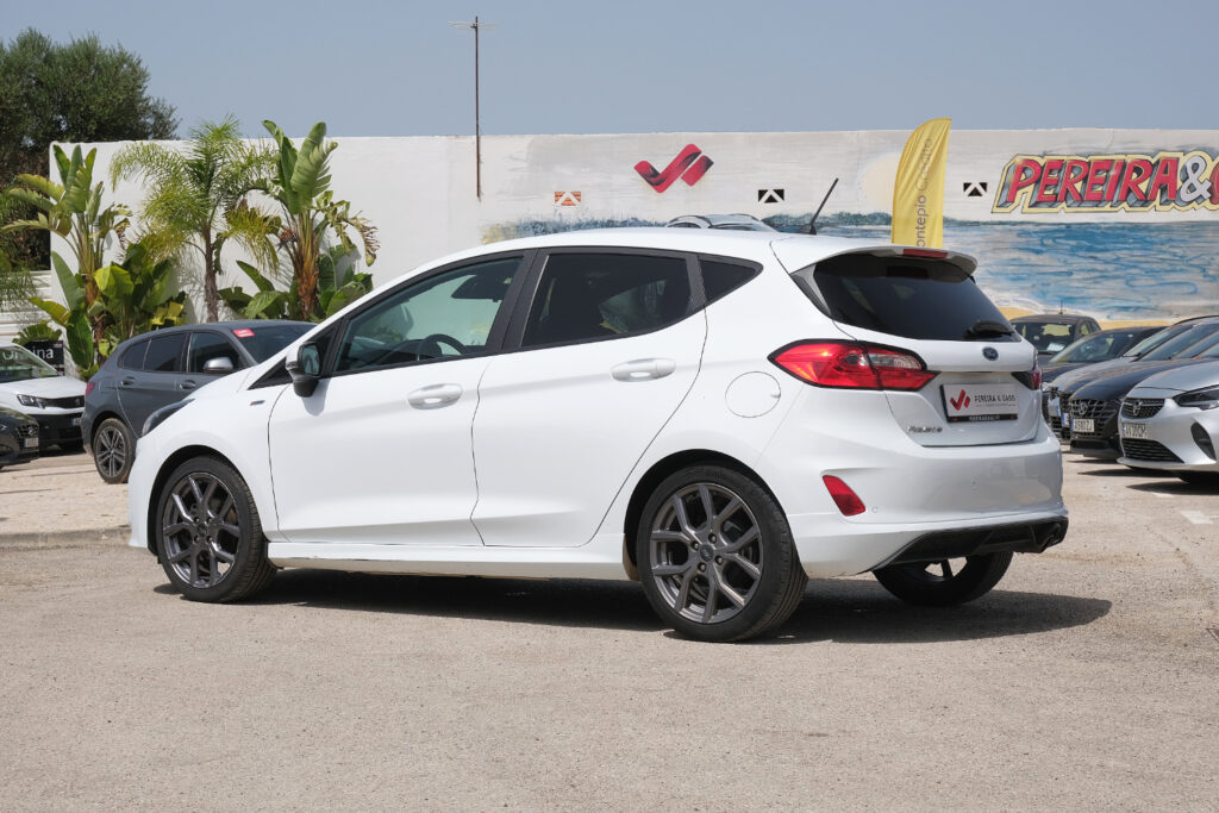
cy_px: 406
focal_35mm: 65
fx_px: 2201
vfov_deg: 20.9
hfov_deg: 31.0
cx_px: 610
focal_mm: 43.2
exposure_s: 1/500
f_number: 9
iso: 160
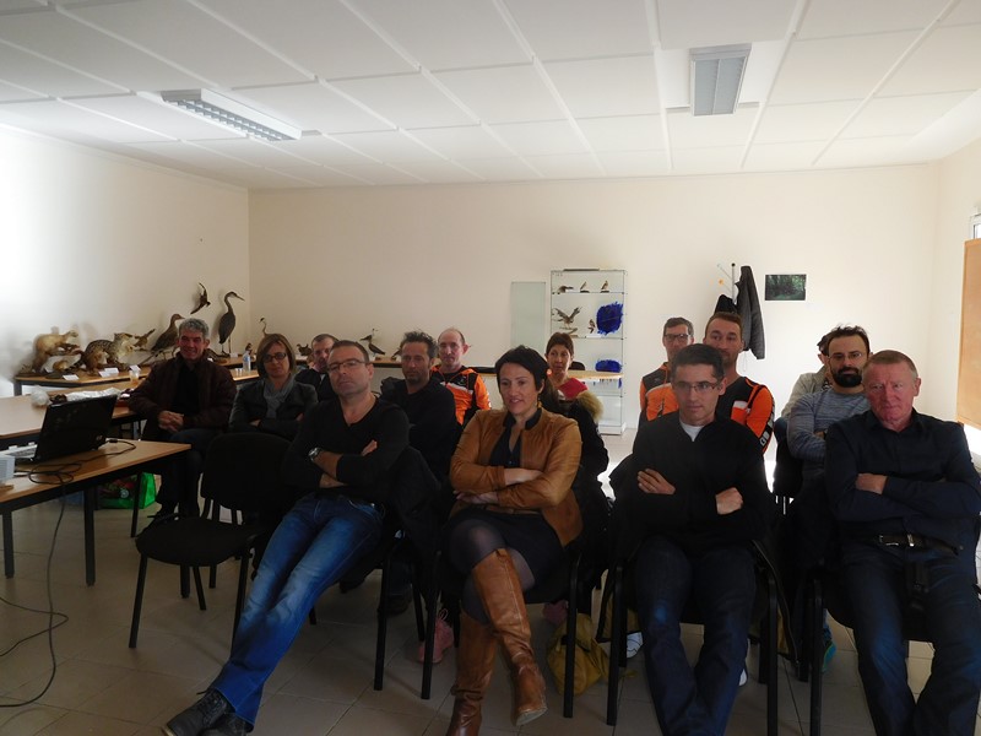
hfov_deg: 69.4
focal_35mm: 25
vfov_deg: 54.9
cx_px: 490
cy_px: 368
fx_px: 708
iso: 160
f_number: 3.4
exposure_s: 1/30
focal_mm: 4.5
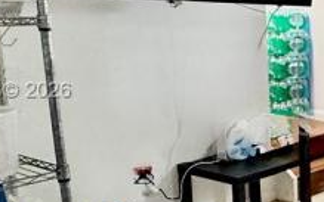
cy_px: 91
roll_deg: -0.2
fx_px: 574
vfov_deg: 20.0
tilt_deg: -9.4
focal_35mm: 65
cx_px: 504
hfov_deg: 23.9
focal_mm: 2.22
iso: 320
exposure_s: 1/60
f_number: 2.2
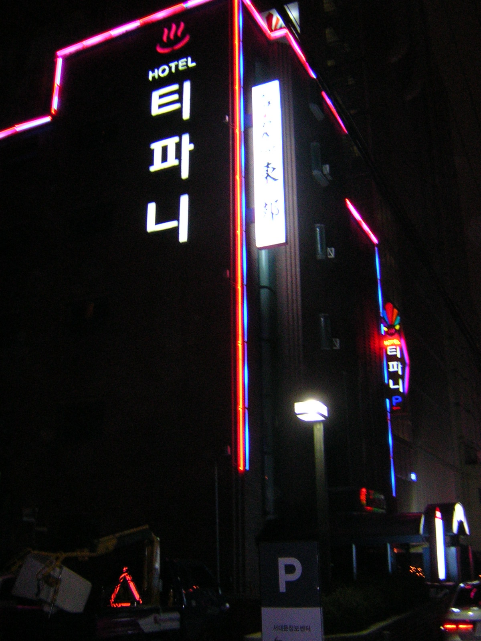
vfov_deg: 51.4
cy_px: 320
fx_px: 667
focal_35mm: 36
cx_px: 240
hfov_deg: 39.7
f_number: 2.6
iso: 400
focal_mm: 4.7
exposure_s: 1/19.9
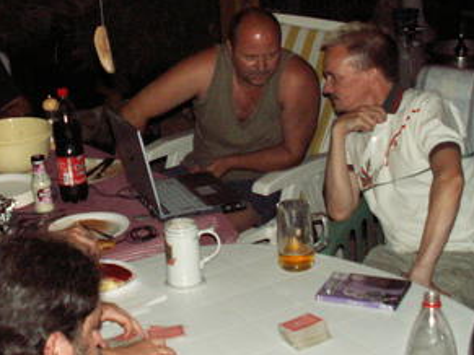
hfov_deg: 24.7
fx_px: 1054
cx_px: 64
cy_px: 112
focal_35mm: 77
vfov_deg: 19.1
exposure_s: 1/40
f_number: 2.8
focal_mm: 5.86
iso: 160
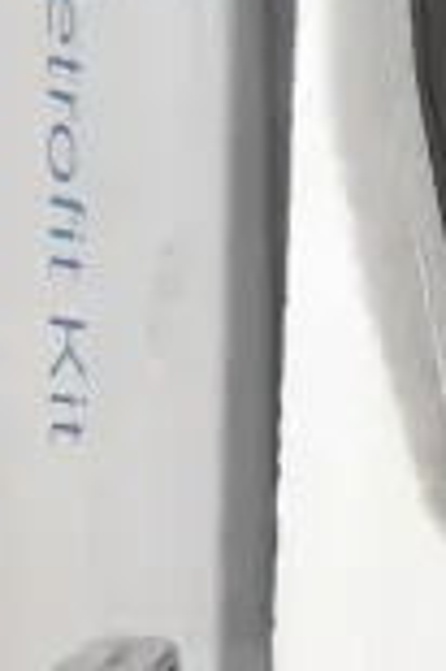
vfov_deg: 7.2
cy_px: 63
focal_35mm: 284
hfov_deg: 4.7
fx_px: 5289
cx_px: 1251
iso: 6400
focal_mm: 48
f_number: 9
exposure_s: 1/320
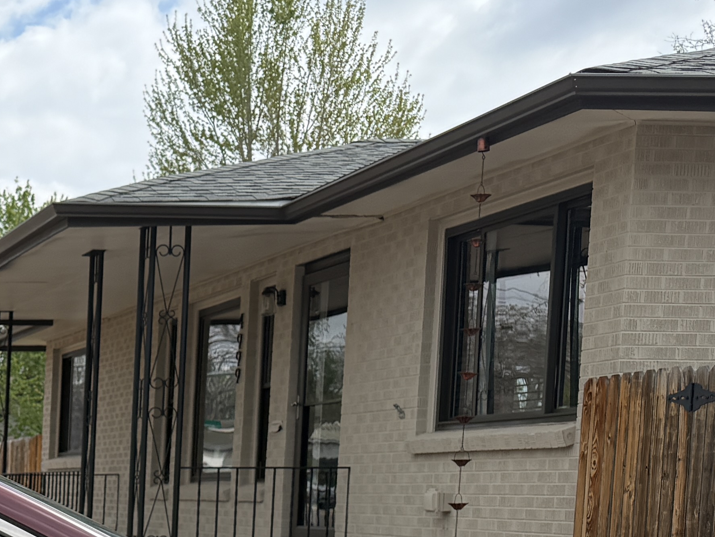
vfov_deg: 18.1
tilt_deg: -6.1
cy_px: 658
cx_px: -324
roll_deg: -1.0
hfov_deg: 21.6
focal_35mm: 77
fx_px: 1590
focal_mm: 6.76
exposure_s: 1/3953
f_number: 1.78
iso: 100
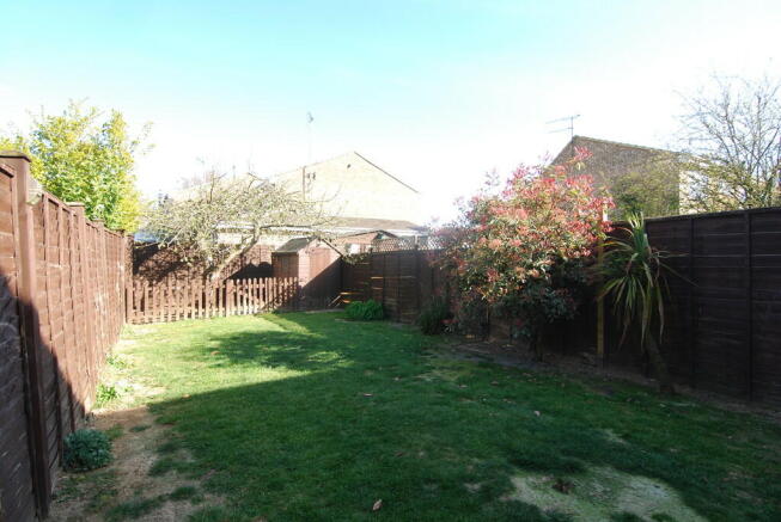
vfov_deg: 69.8
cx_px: 390
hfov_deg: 92.4
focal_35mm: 17
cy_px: 261
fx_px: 375
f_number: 5.6
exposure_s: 1/125
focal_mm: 11.5
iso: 160
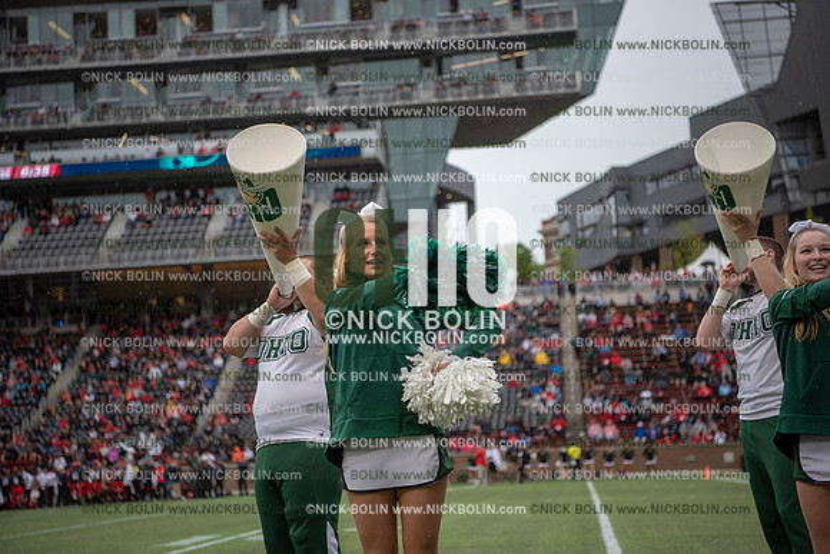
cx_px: 415
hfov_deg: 32.4
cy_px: 277
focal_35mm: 62
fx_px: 1430
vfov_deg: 21.9
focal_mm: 62
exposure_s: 1/1000
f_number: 2.8
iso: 250
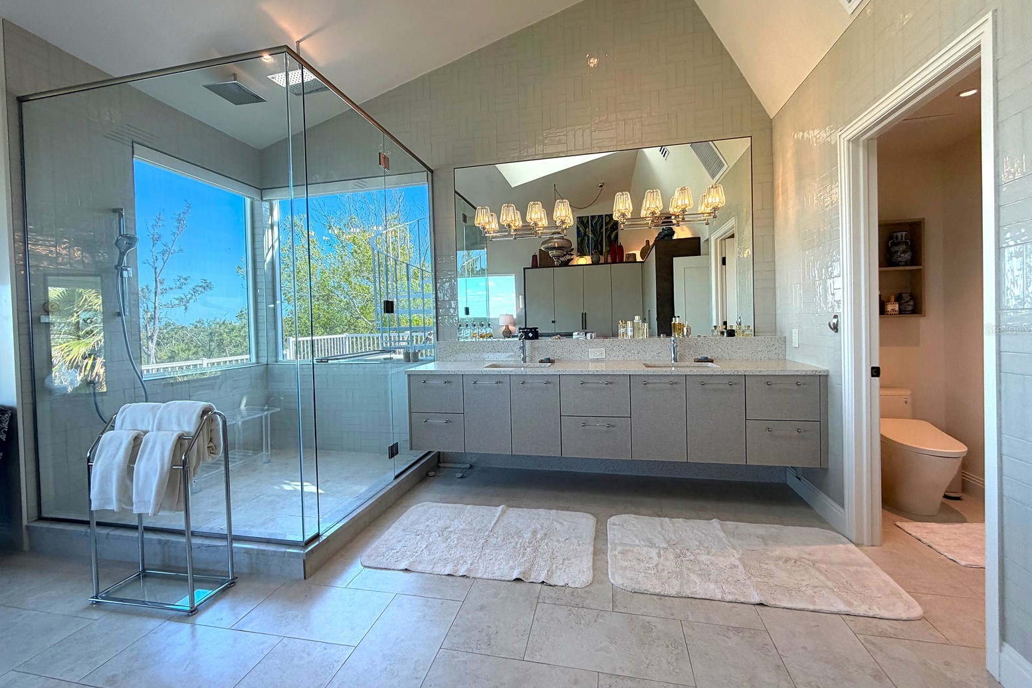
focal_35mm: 15
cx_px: 516
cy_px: 329
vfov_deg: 77.3
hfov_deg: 100.4
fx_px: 430
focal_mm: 2.2
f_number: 2.2
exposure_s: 1/121
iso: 64
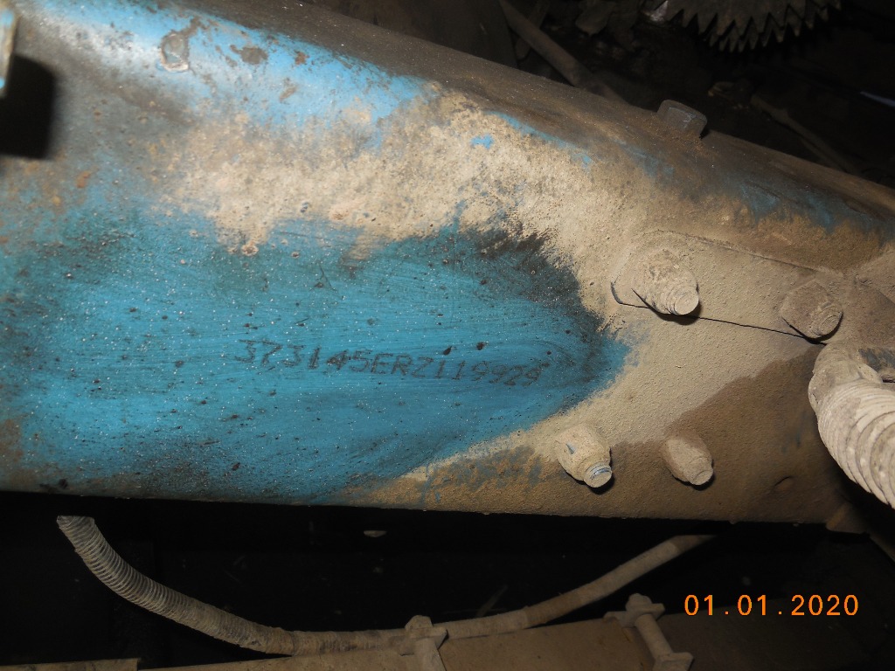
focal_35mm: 30
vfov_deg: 46.8
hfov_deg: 60.0
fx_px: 776
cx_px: 448
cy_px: 336
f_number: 3.2
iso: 125
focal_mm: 5.3
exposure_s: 1/25
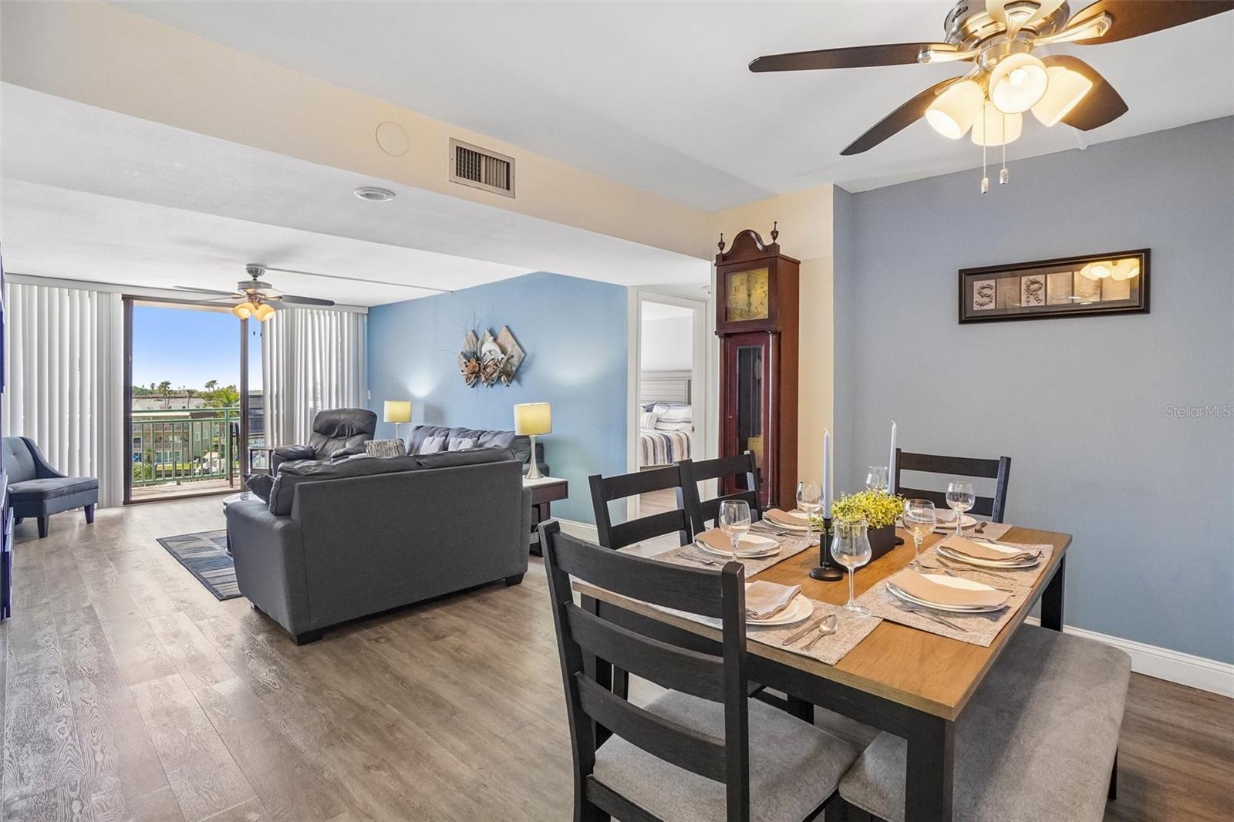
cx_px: 617
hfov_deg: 95.0
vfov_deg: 72.0
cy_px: 411
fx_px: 565
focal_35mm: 16
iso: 1000
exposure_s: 1/30
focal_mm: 11
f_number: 8
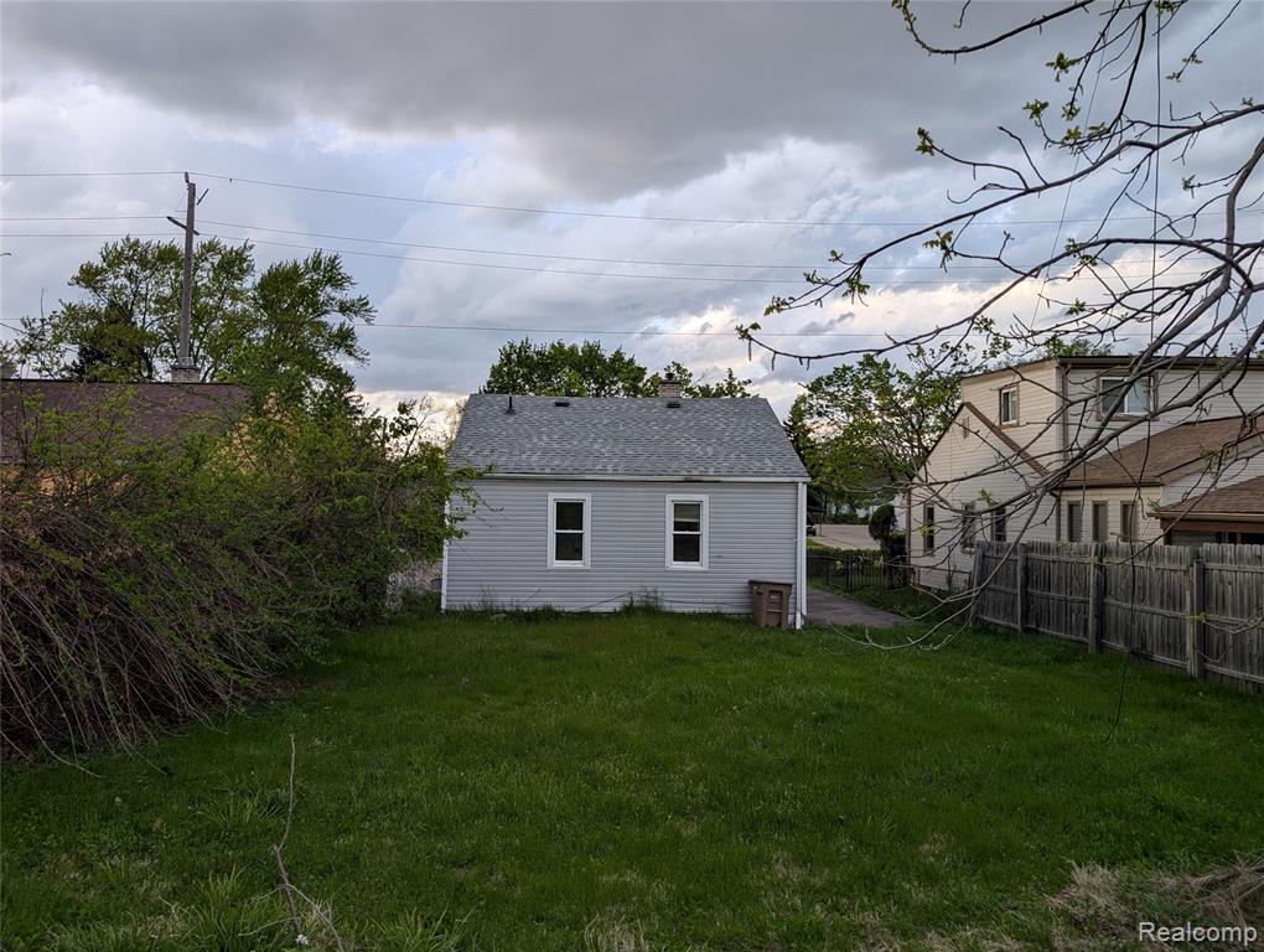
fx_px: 878
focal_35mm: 24
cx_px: 632
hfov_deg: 71.5
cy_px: 476
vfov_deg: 56.9
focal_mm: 6.9
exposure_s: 1/185
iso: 20
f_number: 1.68
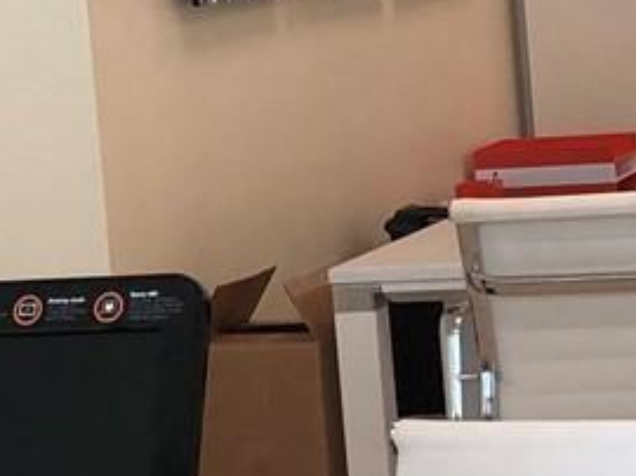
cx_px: 372
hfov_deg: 11.9
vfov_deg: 8.9
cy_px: 115
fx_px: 3047
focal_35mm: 166
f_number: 1.8
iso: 32
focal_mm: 3.99
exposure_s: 1/30
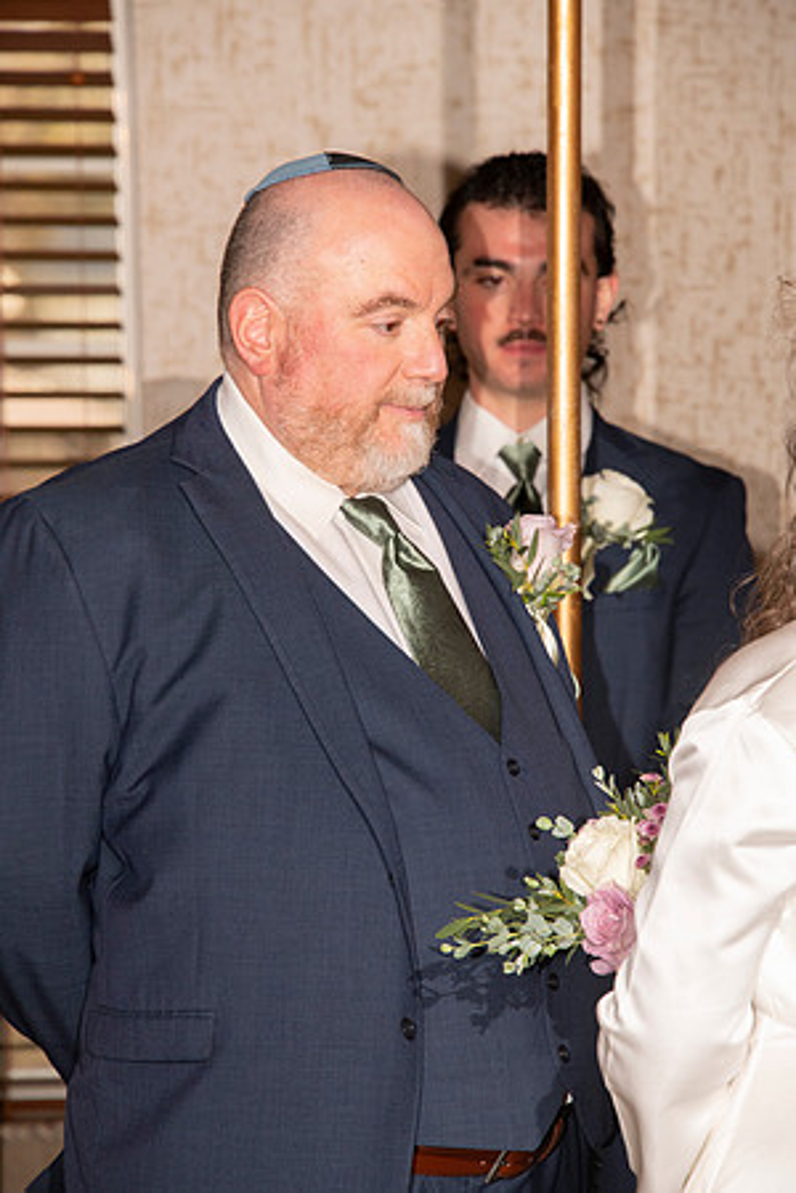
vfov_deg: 8.2
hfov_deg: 5.5
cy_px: 596
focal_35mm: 250
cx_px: 398
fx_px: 8291
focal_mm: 250
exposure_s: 1/160
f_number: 9
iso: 1000
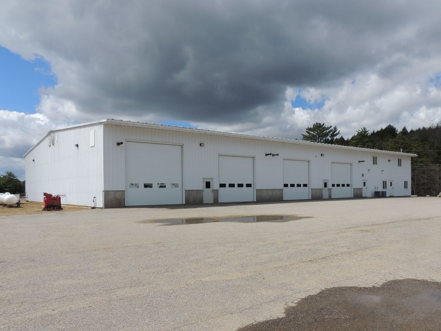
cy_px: 190
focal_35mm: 28
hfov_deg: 63.2
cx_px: 248
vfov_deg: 49.6
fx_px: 357
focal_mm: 4.3
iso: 100
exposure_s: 1/1250
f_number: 4.2
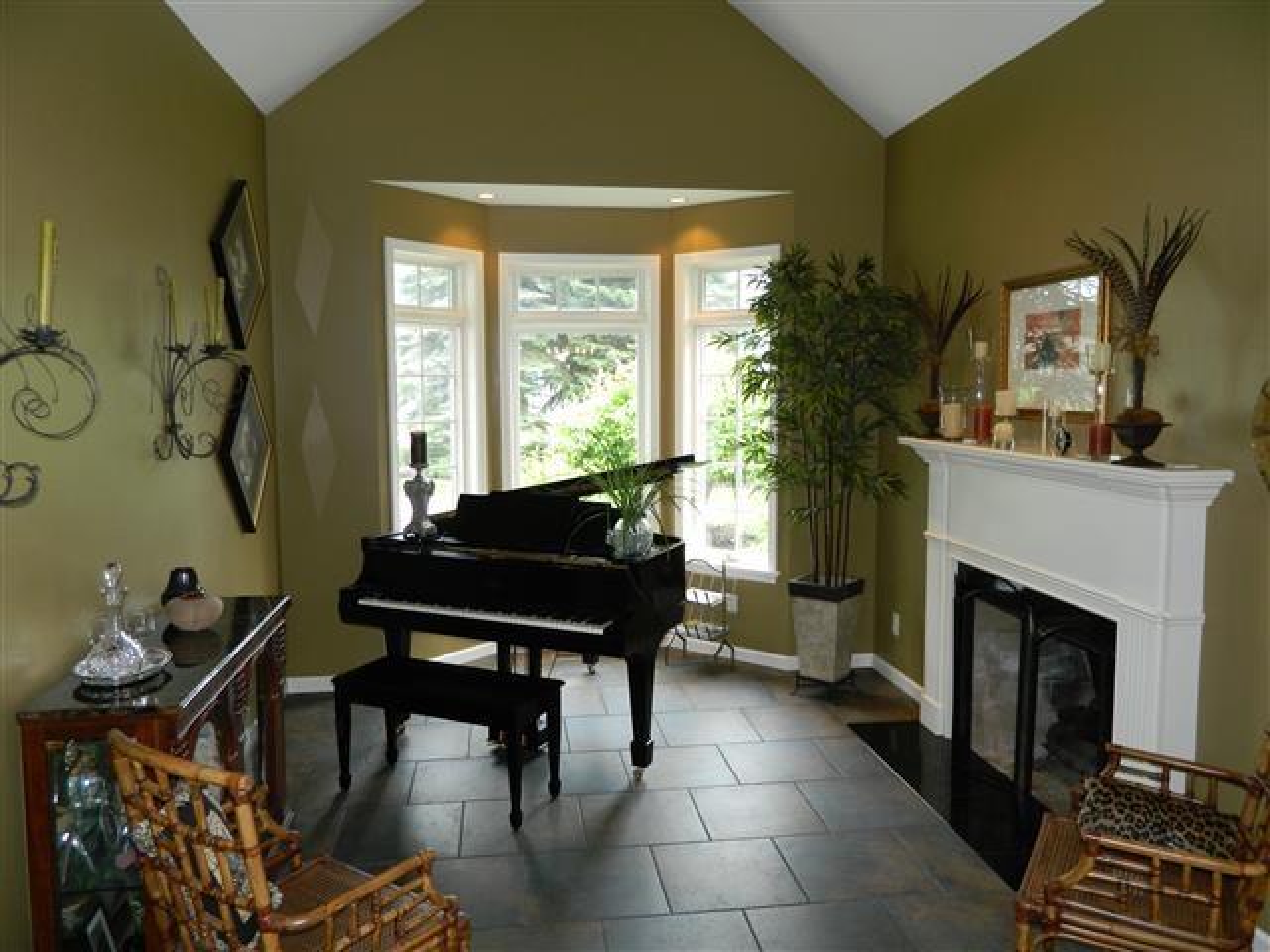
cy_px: 476
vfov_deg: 54.9
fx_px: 917
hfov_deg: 69.4
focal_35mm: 25
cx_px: 635
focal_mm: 4.5
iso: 110
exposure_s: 1/50
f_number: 3.1
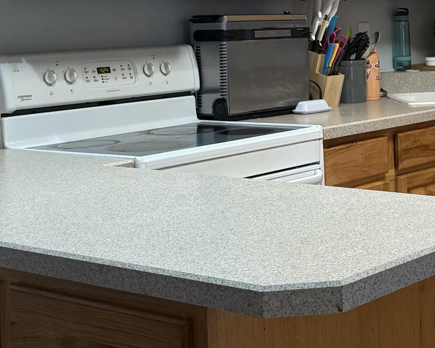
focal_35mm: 77
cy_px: 40
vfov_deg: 19.6
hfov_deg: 24.4
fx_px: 991
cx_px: 338
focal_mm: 6.76
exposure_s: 1/60
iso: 200
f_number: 1.78
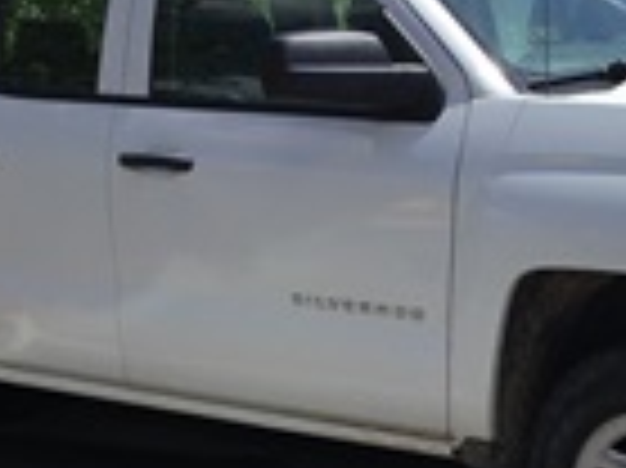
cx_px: 419
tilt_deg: -14.0
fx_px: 1608
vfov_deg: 16.4
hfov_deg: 21.9
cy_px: 418
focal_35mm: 89
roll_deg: +1.2
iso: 25
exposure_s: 1/1235
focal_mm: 3.3
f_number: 2.4
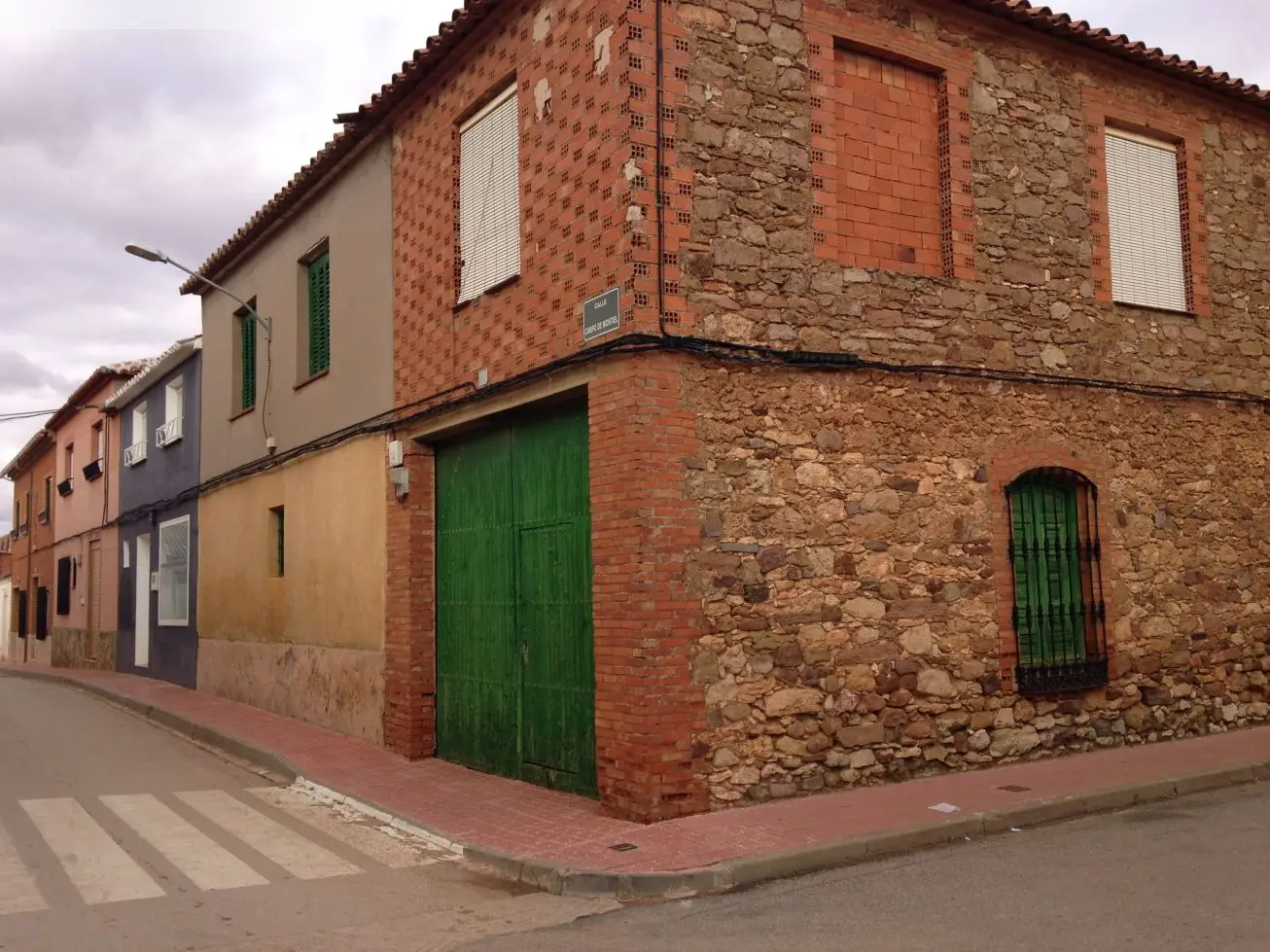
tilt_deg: +7.9
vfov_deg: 42.9
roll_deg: +0.1
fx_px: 1210
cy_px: 476
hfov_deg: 55.4
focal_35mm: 33
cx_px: 635
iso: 50
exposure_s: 1/589
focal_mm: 4.12
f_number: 2.4
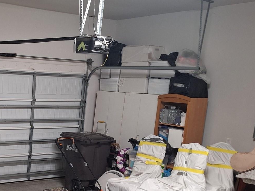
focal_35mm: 48
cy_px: 153
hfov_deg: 36.1
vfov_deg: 29.6
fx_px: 354
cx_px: 6
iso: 250
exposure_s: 1/24
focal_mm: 5.54
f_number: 1.8
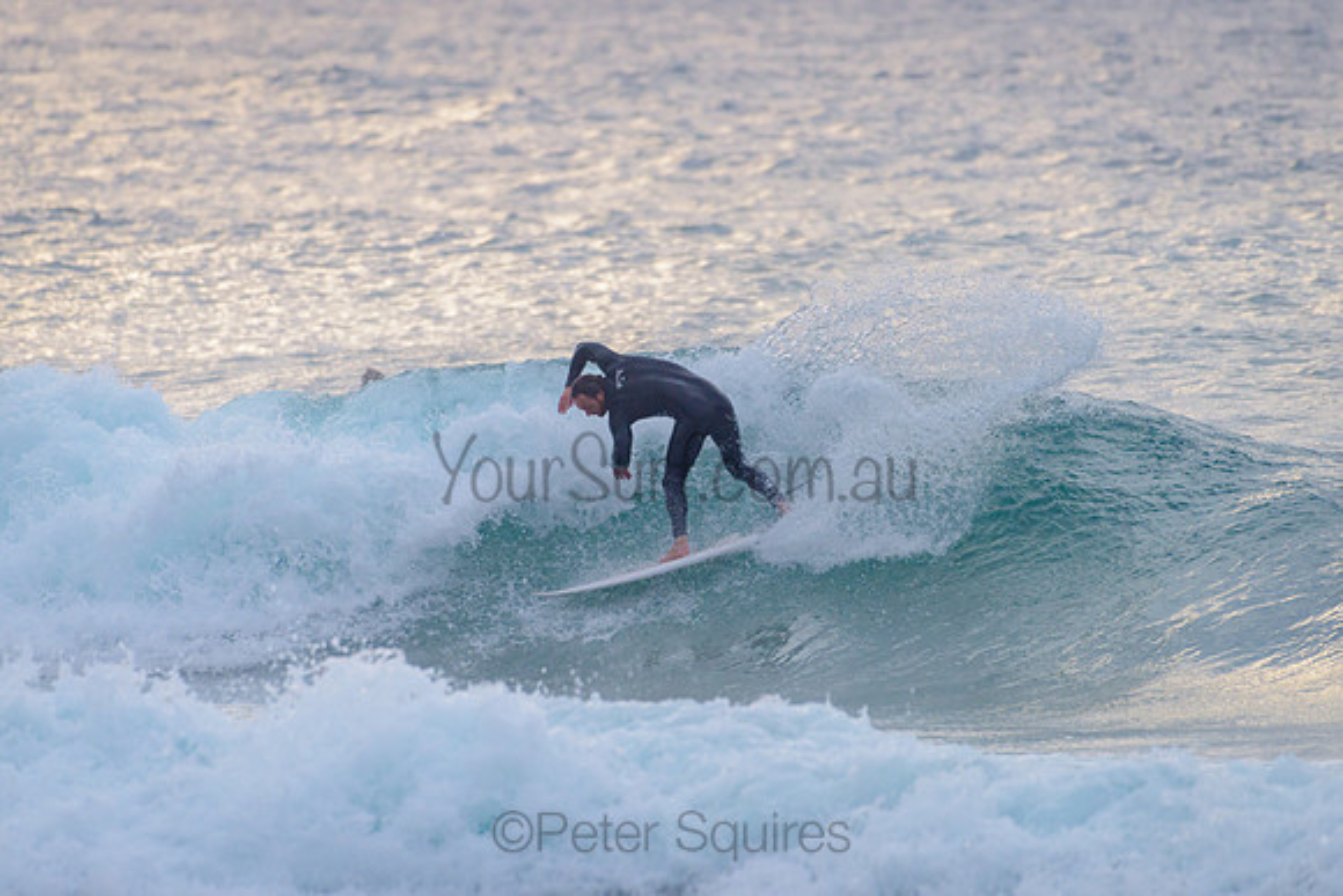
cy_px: 440
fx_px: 22878
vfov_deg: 2.2
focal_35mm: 613
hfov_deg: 3.4
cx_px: 651
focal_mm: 500
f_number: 5.6
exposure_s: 1/1250
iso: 400
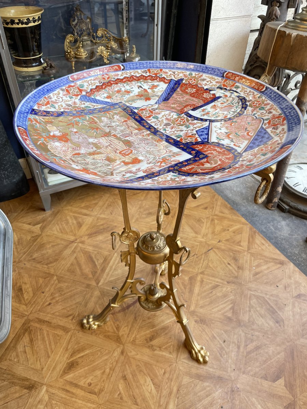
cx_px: 154
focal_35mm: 26
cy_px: 204
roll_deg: -0.1
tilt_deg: -40.3
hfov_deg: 53.1
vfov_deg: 67.3
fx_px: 307
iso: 80
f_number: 1.6
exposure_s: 1/100
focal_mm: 4.2
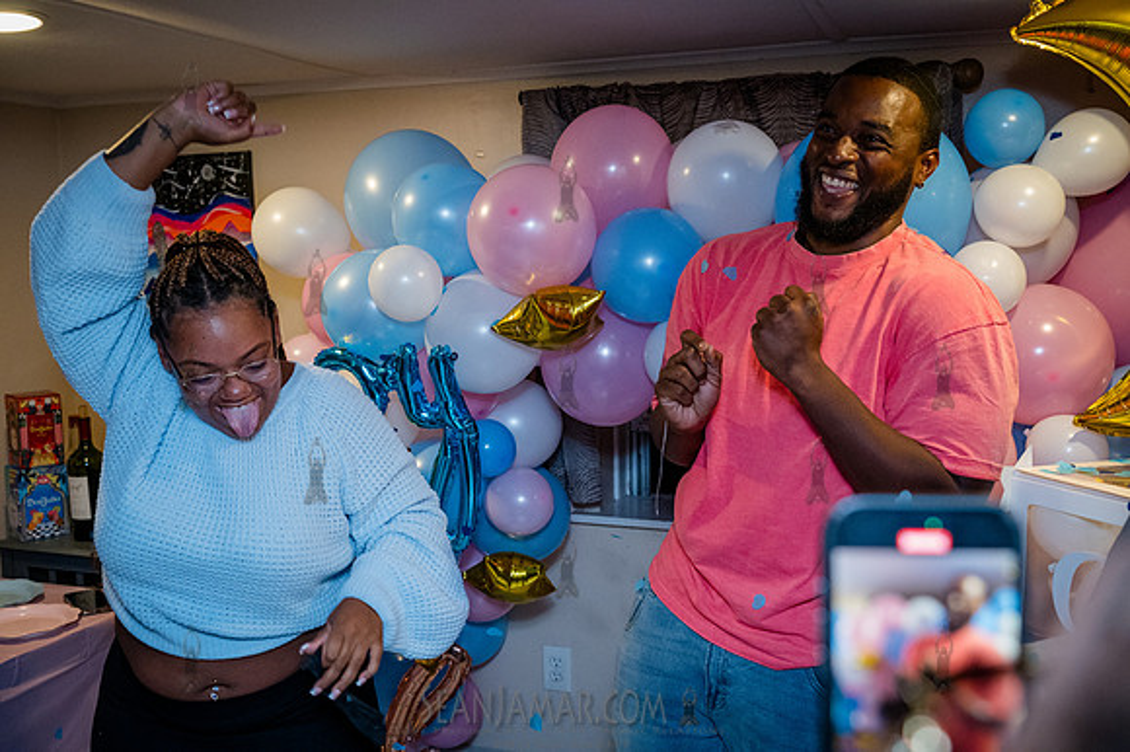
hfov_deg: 54.5
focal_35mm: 35
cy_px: 376
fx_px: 1098
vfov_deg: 37.8
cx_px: 565
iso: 6400
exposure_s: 1/320
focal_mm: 35
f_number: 4
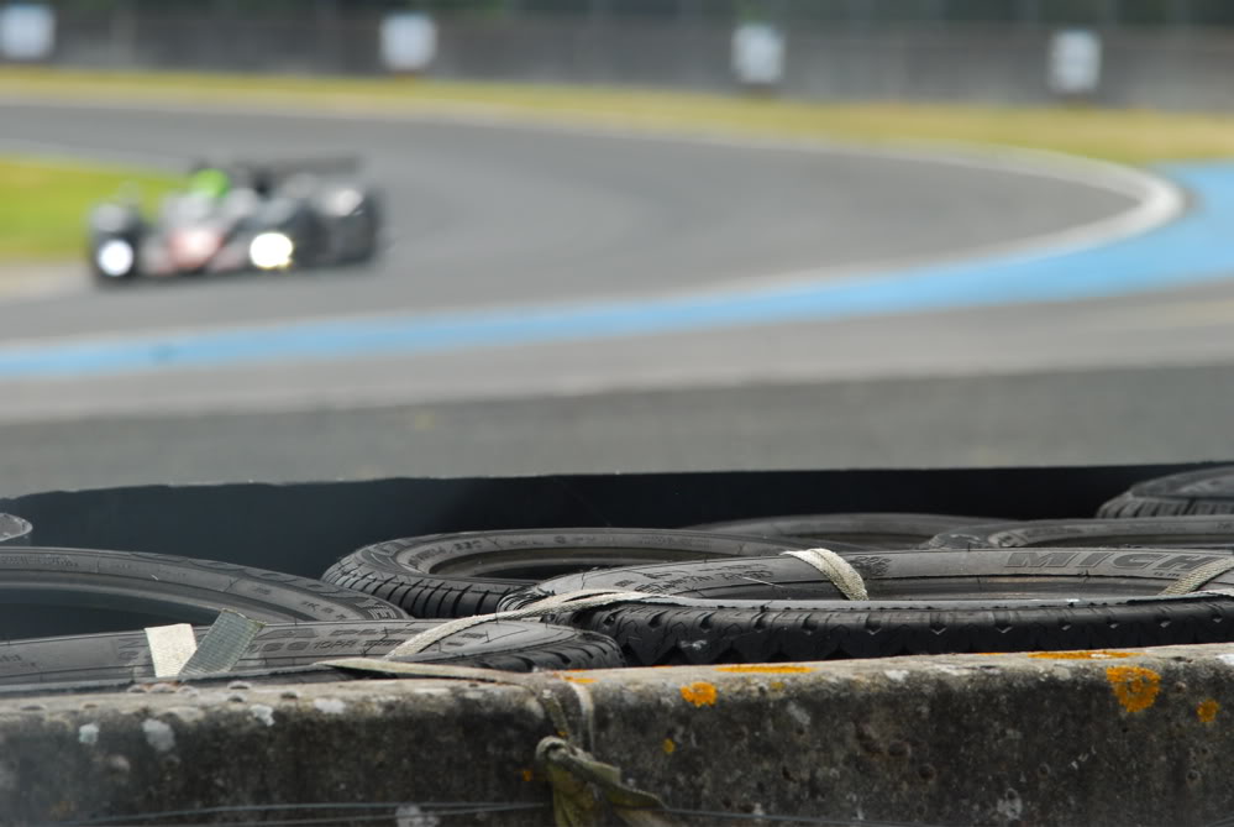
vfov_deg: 4.6
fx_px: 10297
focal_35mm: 300
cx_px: 617
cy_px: 414
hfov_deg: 6.9
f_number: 9
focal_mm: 200
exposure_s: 1/125
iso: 400
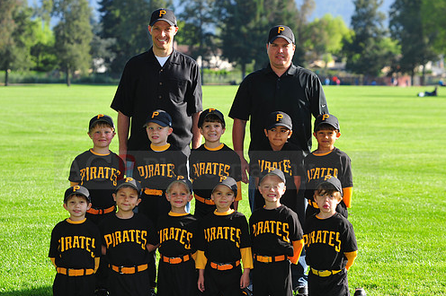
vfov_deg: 10.5
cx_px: 205
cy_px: 162
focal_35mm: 131
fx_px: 1622
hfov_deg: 15.7
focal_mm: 112
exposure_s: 1/400
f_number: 5
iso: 200
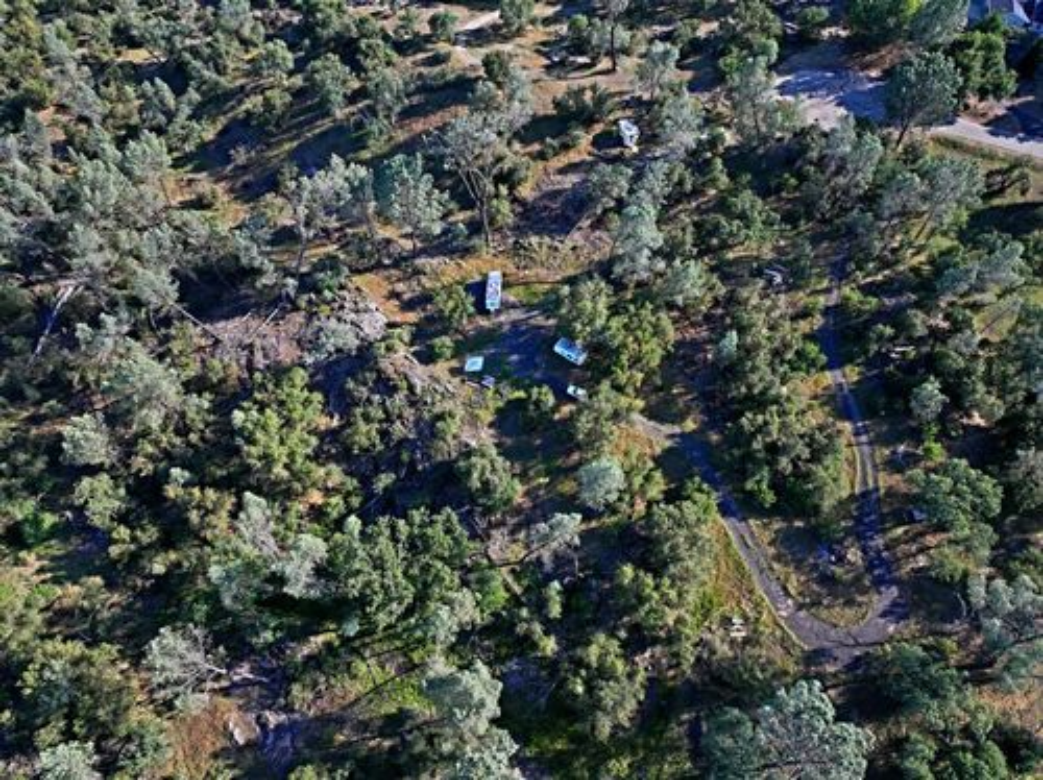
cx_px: 522
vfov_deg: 56.7
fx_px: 722
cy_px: 390
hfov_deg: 71.6
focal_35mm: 24
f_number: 2.8
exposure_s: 1/100
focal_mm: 12.29
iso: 100
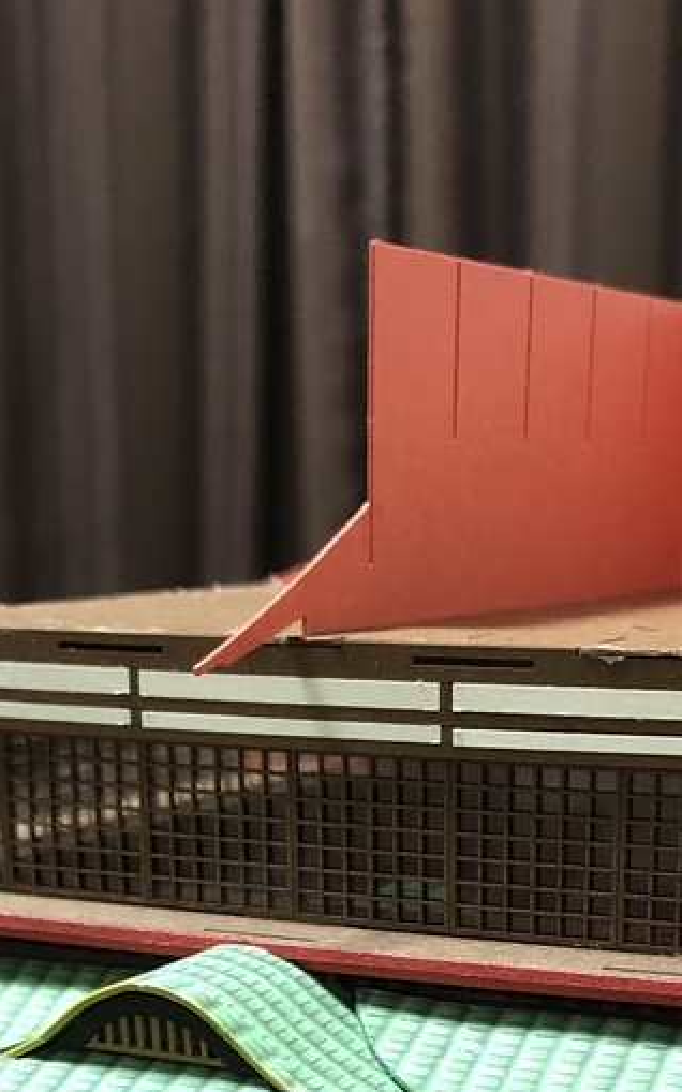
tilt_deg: -18.1
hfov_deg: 18.6
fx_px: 2082
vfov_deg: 26.9
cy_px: 1210
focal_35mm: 70
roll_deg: -0.1
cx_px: 414
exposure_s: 1/12
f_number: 1.8
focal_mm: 3.99
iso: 100
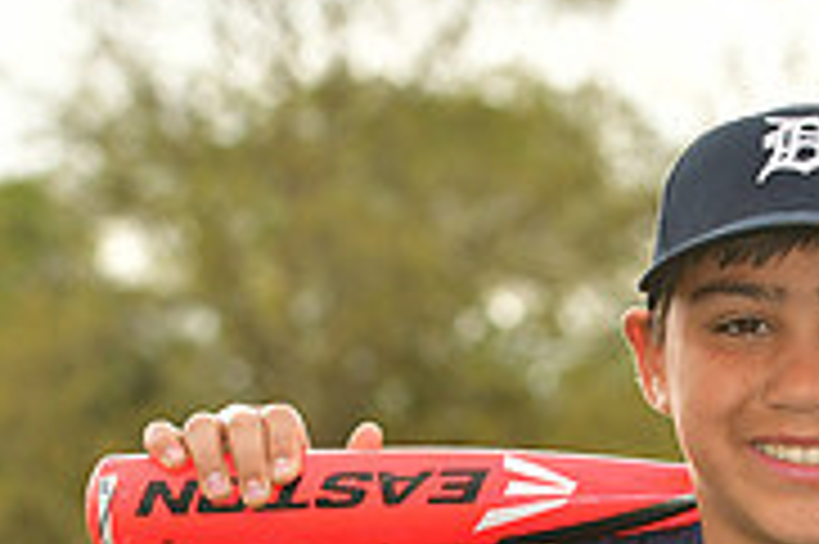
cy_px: 803
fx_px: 9773
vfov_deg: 3.2
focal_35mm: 430
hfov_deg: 4.8
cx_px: 896
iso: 200
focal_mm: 90
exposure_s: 1/640
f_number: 5
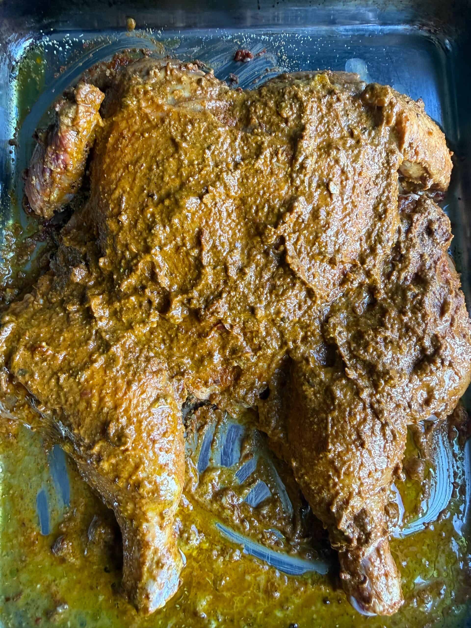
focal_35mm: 24
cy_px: 314
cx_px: 236
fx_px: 435
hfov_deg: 56.8
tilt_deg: -82.8
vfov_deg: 71.6
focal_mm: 2.22
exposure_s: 1/99
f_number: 2.2
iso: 200
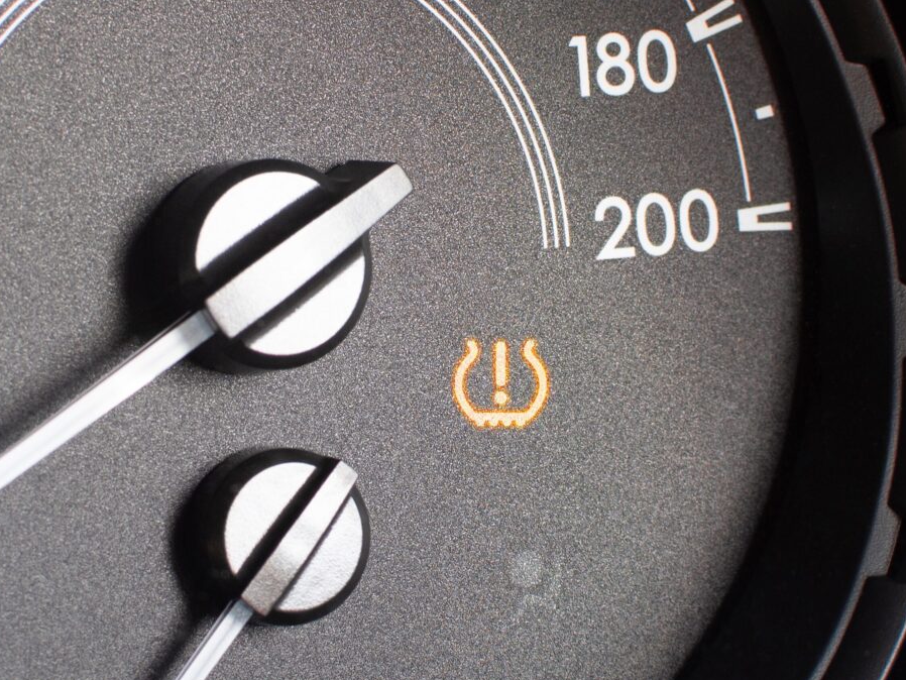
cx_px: 490
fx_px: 1507
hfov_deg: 33.5
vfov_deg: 25.4
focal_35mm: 58
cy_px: 344
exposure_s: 1/40
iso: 400
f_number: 5.6
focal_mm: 35
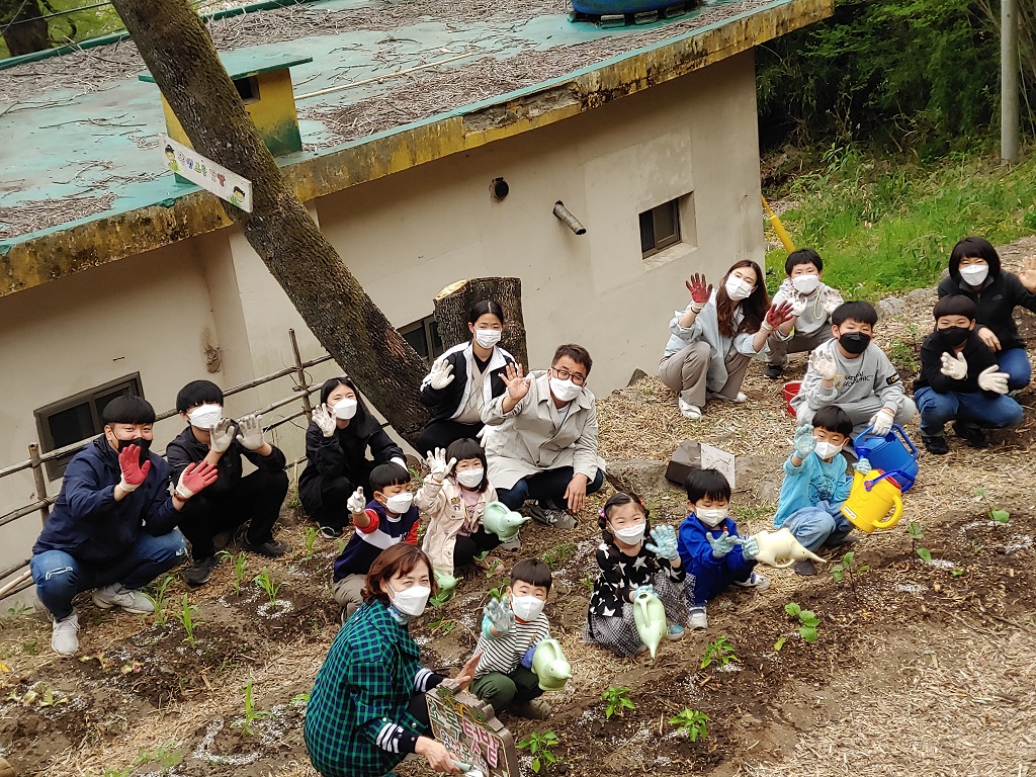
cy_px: 388
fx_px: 1706
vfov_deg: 25.7
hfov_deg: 33.8
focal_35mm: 57
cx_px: 518
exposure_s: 1/120
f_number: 2.4
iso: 50
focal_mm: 5.88
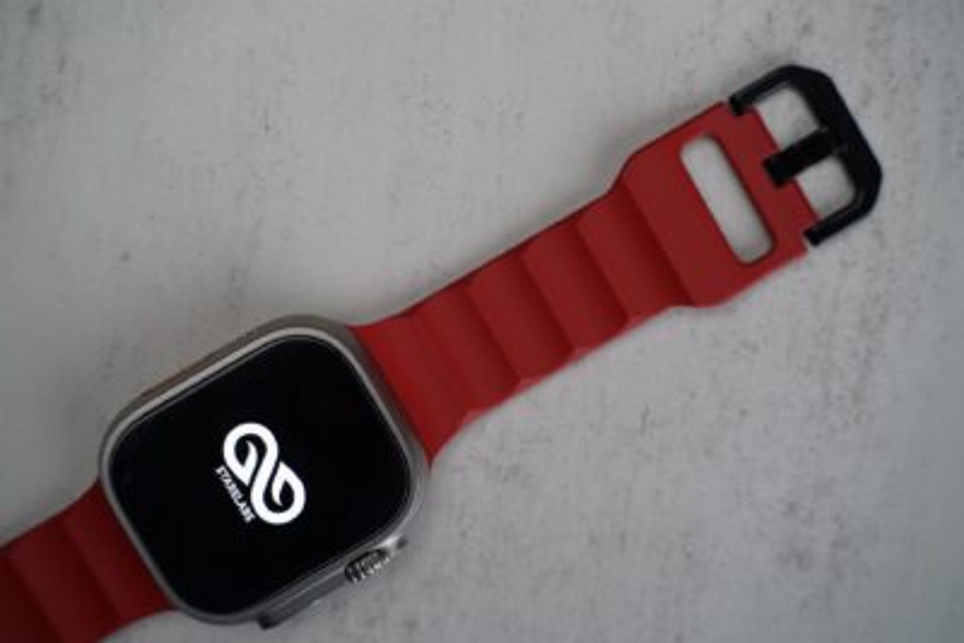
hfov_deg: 37.5
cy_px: 322
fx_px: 1420
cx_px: 482
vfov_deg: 25.5
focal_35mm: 53
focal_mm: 53
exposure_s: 1/60
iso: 640
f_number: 4
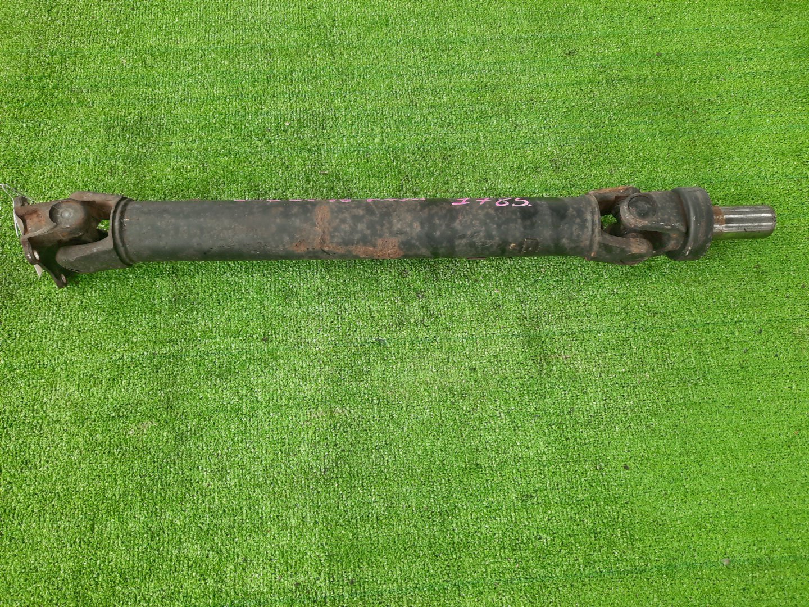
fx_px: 584
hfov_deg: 69.4
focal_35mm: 25
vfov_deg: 54.9
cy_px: 304
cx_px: 404
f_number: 2
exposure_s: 1/50
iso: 188
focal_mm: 4.6
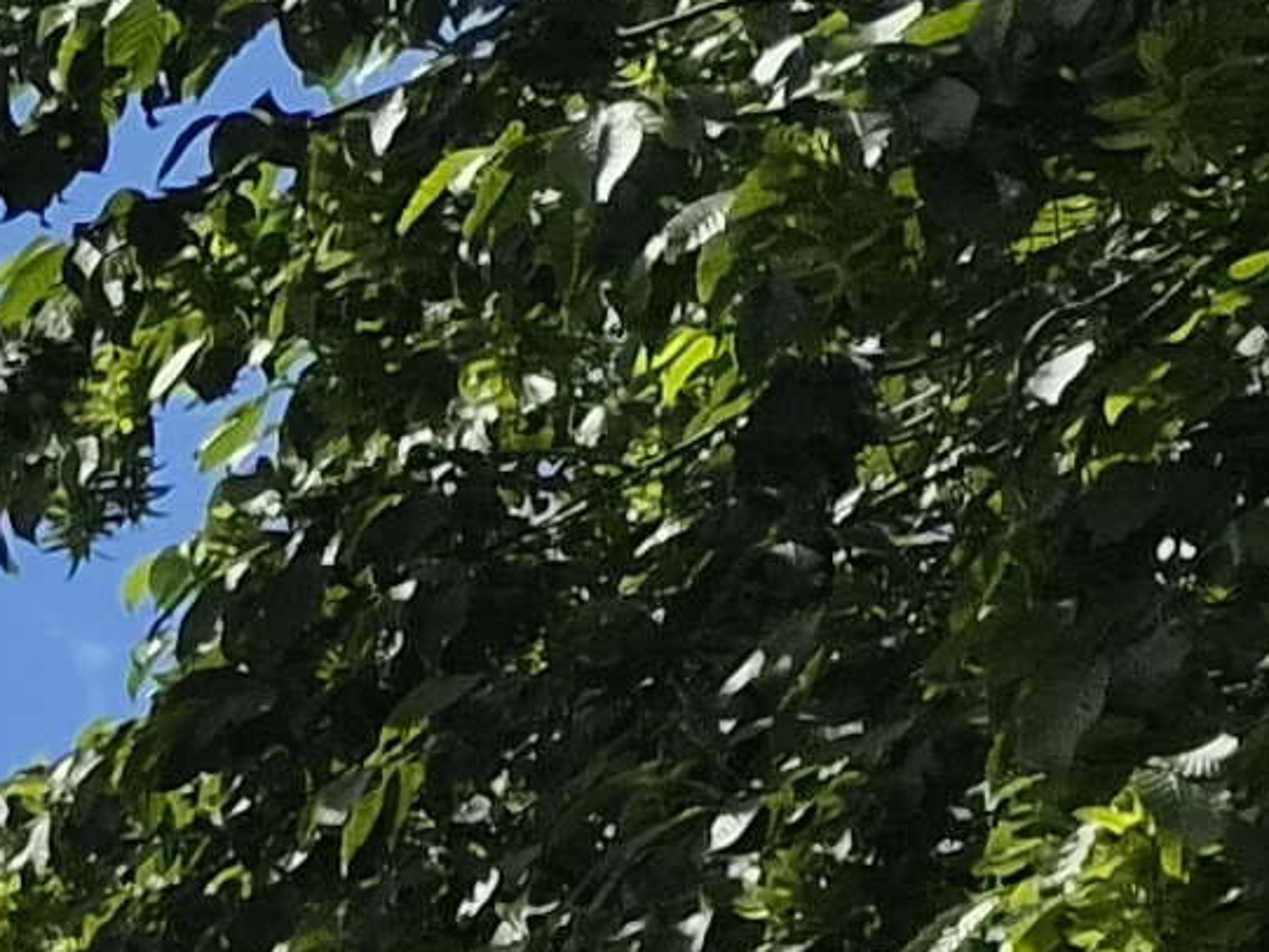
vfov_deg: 7.9
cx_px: -3033
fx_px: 6233
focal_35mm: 170
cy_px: 2563
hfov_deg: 8.7
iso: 64
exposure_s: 1/7696
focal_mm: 5.4
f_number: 1.8
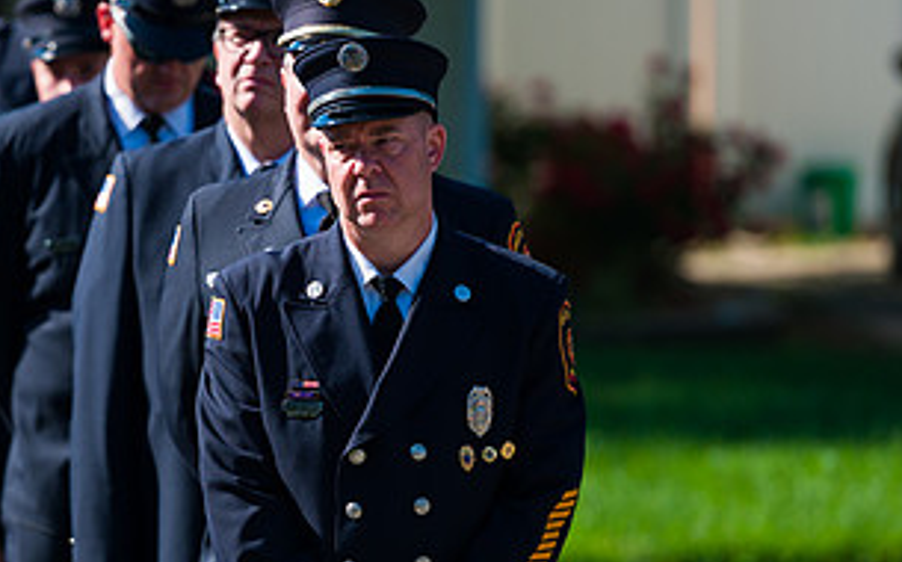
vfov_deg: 3.4
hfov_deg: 5.4
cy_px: 257
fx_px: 9529
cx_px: 231
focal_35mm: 388
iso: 200
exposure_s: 1/2000
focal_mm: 200
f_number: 3.2
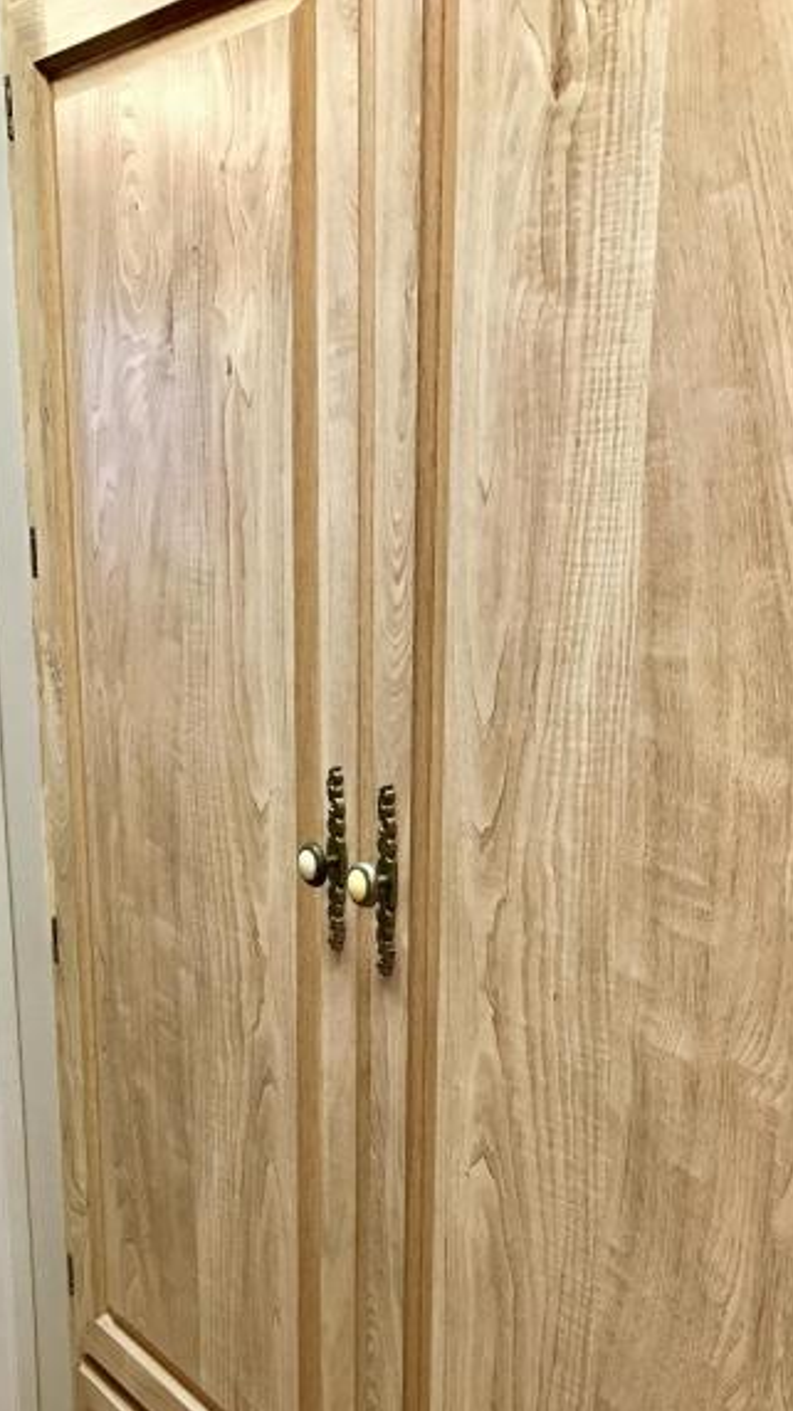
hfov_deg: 29.0
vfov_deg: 48.6
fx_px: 1533
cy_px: 941
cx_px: 442
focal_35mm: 41
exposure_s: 1/24
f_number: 1.8
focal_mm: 3.99
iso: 40
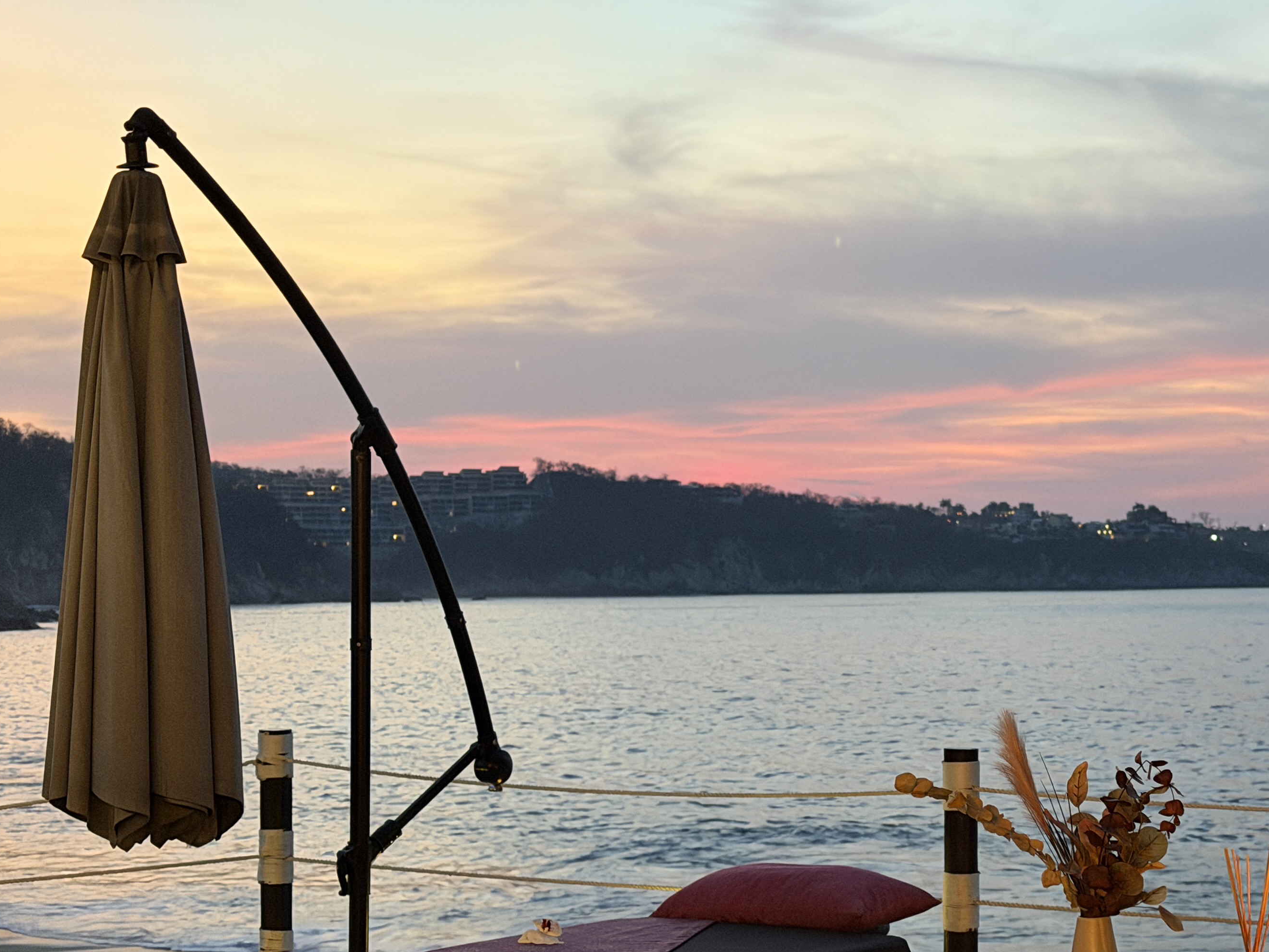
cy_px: 678
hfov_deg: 26.4
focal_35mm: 73
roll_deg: +0.7
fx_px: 2676
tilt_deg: -2.5
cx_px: 943
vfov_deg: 20.1
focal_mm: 6.76
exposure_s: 1/20
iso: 800
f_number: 1.78
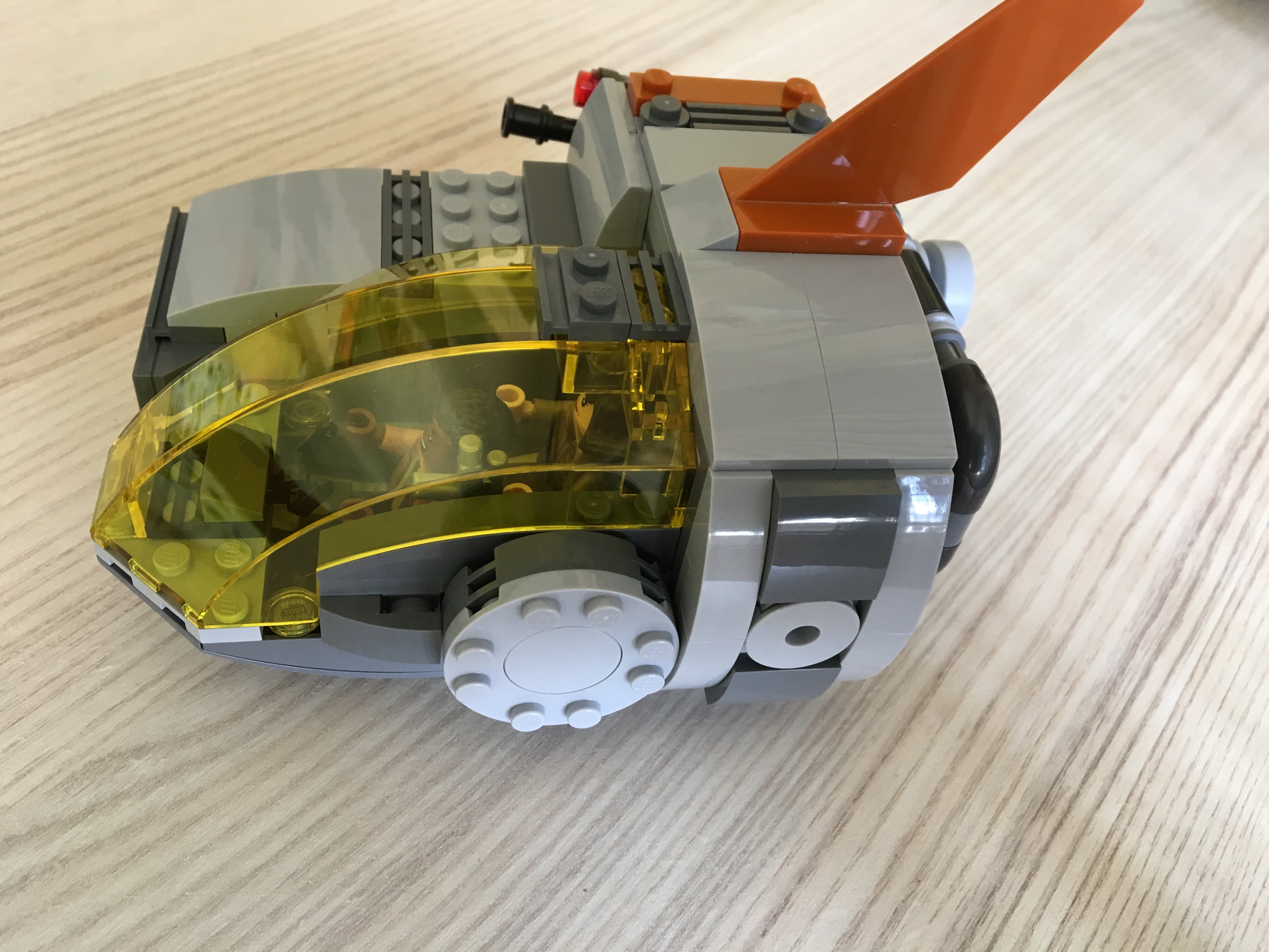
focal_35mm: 29
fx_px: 1063
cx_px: 634
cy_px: 476
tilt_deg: -46.7
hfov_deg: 61.7
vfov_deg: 48.2
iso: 100
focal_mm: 4.15
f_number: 2.2
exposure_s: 1/33
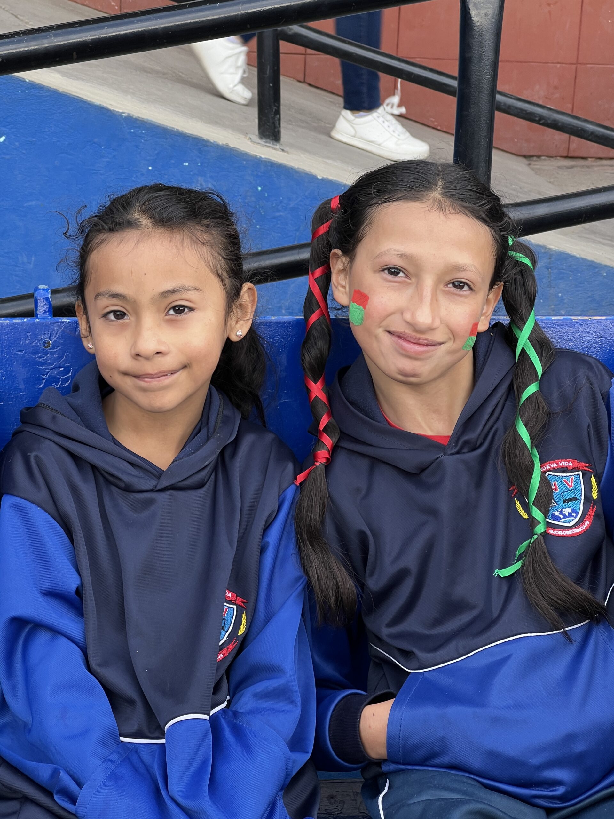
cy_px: 410
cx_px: 307
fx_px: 1821
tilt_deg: -13.1
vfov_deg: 25.3
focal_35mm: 77
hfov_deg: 19.1
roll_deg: -1.8
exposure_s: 1/99
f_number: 2.8
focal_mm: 9
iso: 50
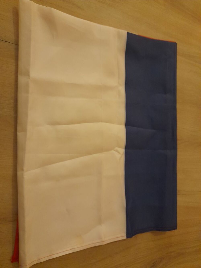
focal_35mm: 25
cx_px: 100
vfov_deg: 69.4
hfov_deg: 54.9
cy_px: 134
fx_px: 194
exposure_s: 1/25
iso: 500
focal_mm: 4.6
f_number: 2
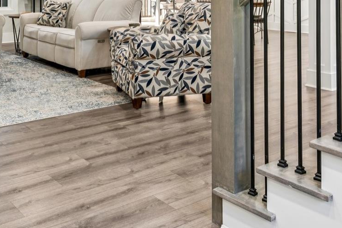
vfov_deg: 26.5
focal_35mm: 46
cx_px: 97
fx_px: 439
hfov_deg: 41.7
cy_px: -32
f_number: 10
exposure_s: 1/2.5
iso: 100
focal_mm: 16.8
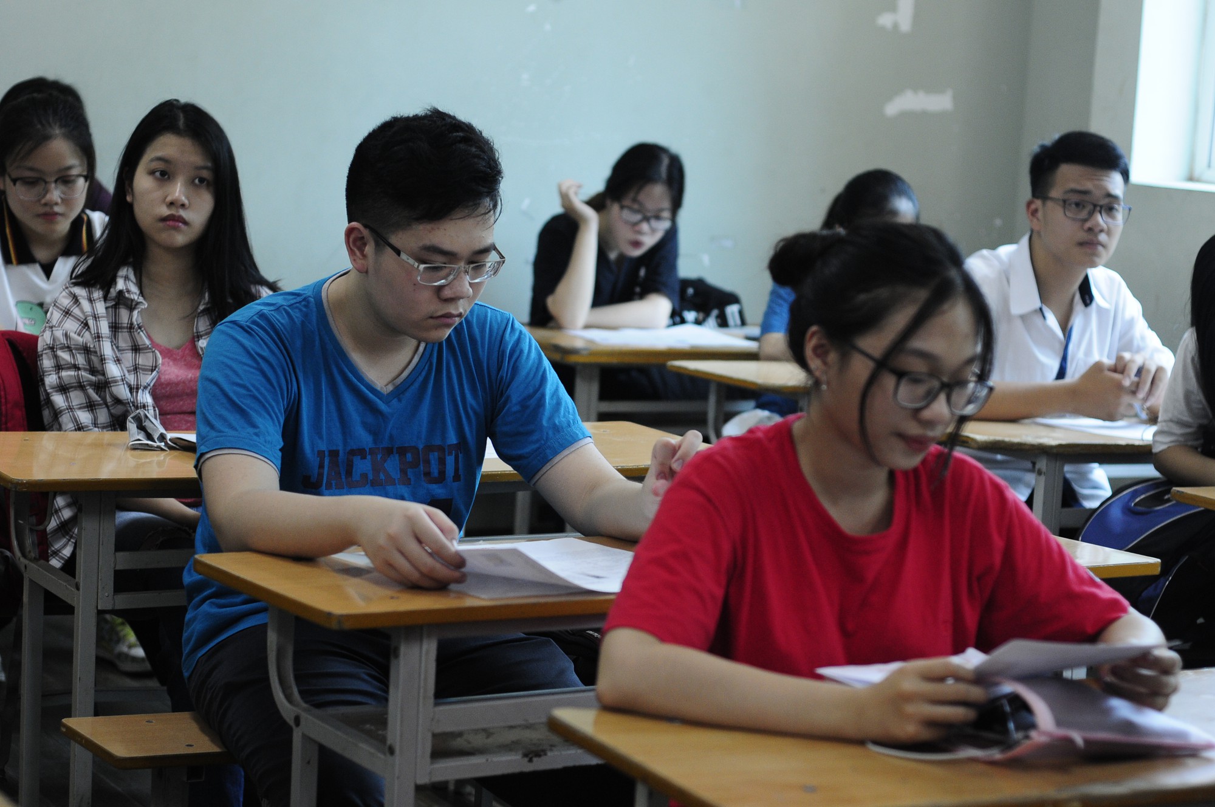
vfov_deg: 18.1
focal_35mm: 75
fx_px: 2528
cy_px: 404
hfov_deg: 27.0
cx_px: 608
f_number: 2.5
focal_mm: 50
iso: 640
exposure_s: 1/100
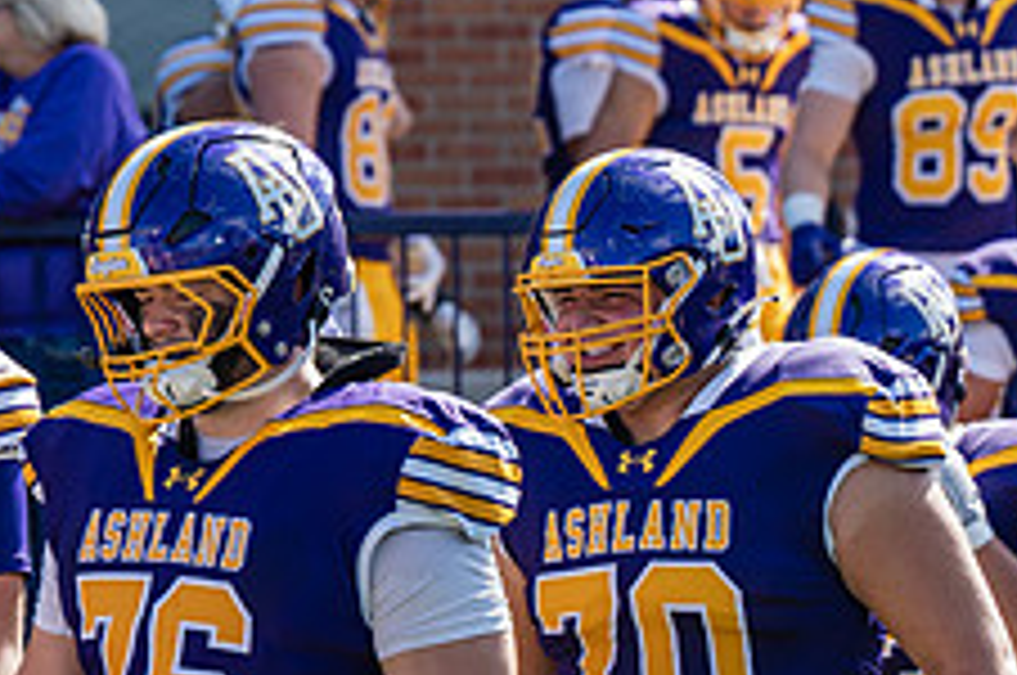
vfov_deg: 5.1
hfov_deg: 7.6
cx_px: 518
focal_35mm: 270
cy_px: 587
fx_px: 7617
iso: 100
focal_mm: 105
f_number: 3.5
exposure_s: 1/400
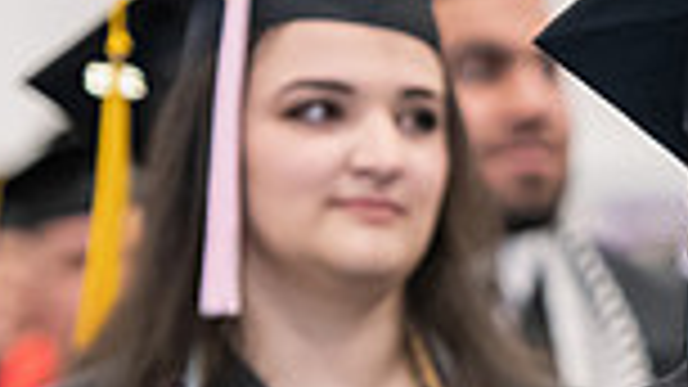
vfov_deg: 2.3
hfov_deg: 4.0
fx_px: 9777
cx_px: 989
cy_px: 367
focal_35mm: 536
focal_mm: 135
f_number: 3.2
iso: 3200
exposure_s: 1/200
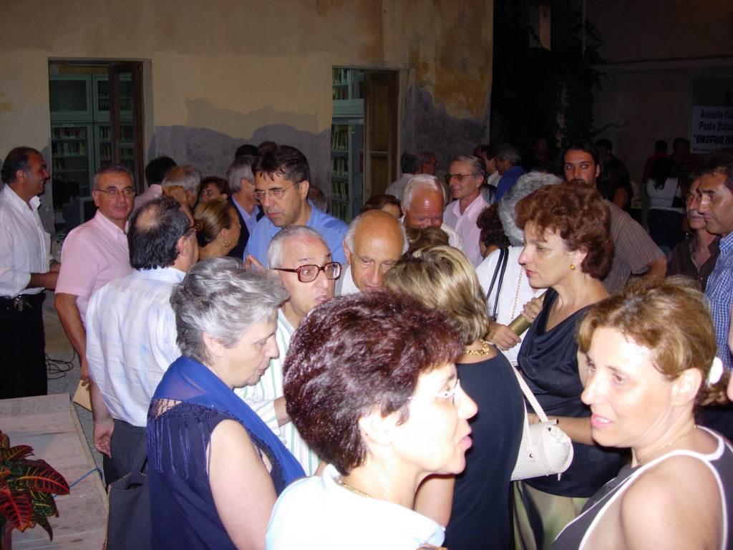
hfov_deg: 49.0
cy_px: 275
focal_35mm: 38
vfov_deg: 37.7
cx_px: 366
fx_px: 805
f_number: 2.8
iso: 79
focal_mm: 7.8
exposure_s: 1/64
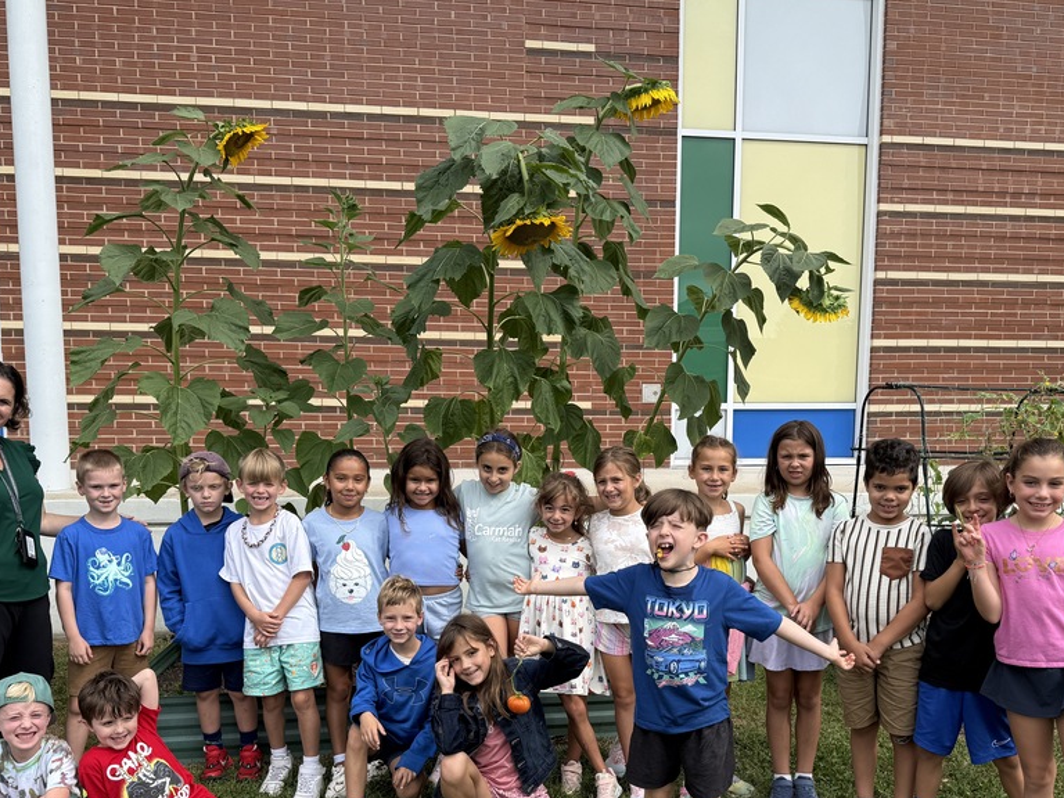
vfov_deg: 43.6
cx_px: 567
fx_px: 984
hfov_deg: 56.8
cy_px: 521
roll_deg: -0.3
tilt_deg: -6.1
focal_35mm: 32
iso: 80
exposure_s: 1/1949
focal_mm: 6.76
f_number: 1.78
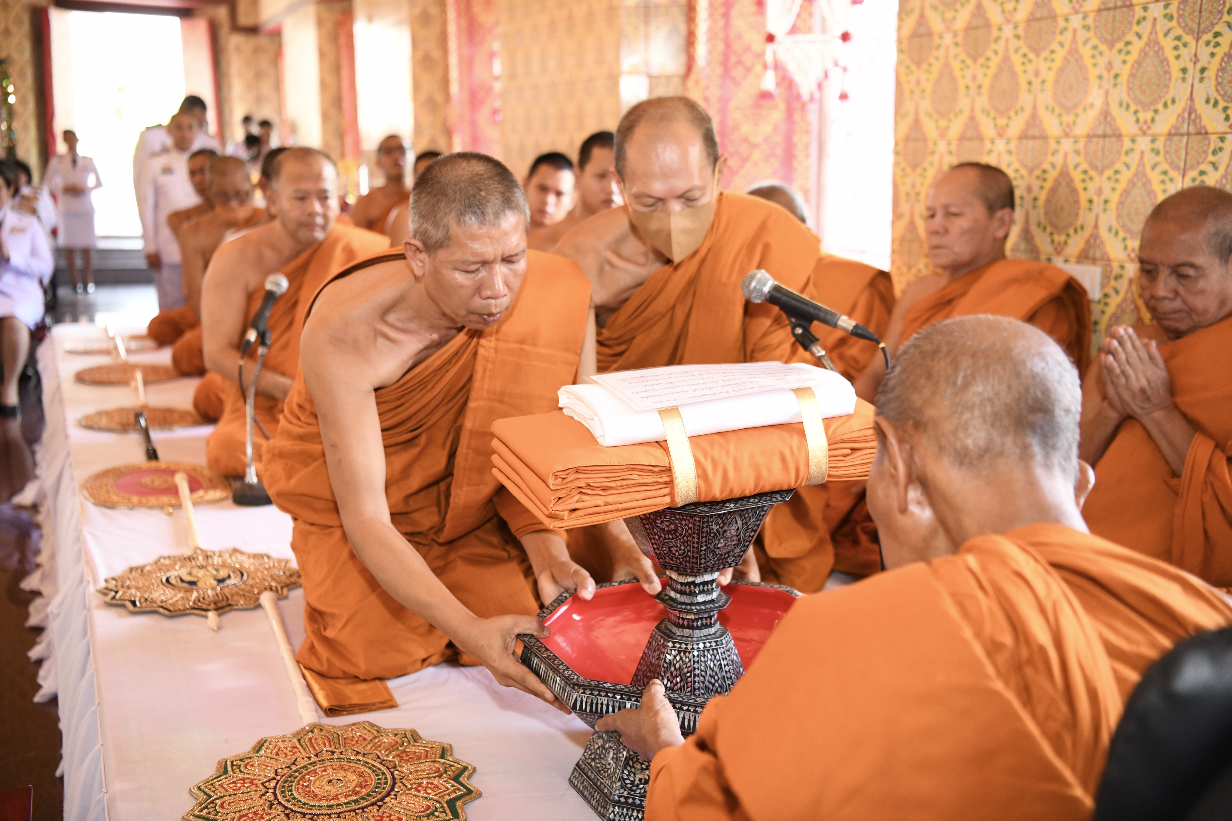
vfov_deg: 36.9
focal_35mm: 36
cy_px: 410
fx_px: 1232
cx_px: 616
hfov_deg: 53.1
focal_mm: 36
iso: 2000
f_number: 2.8
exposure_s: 1/250
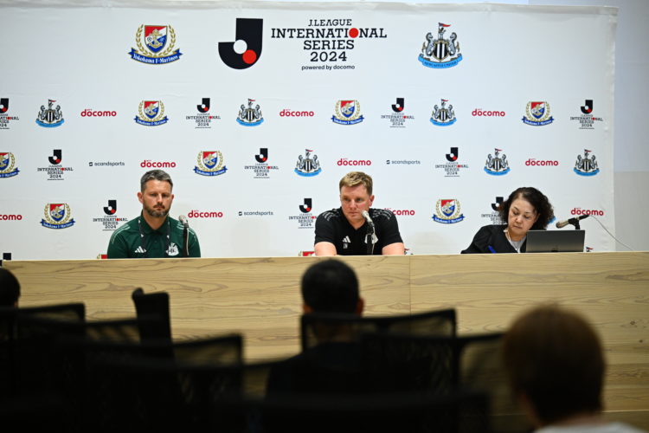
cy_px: 216
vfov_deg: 11.0
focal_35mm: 125
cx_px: 324
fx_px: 2253
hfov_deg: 16.4
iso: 2000
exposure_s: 1/1250
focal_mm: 125
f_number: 2.8
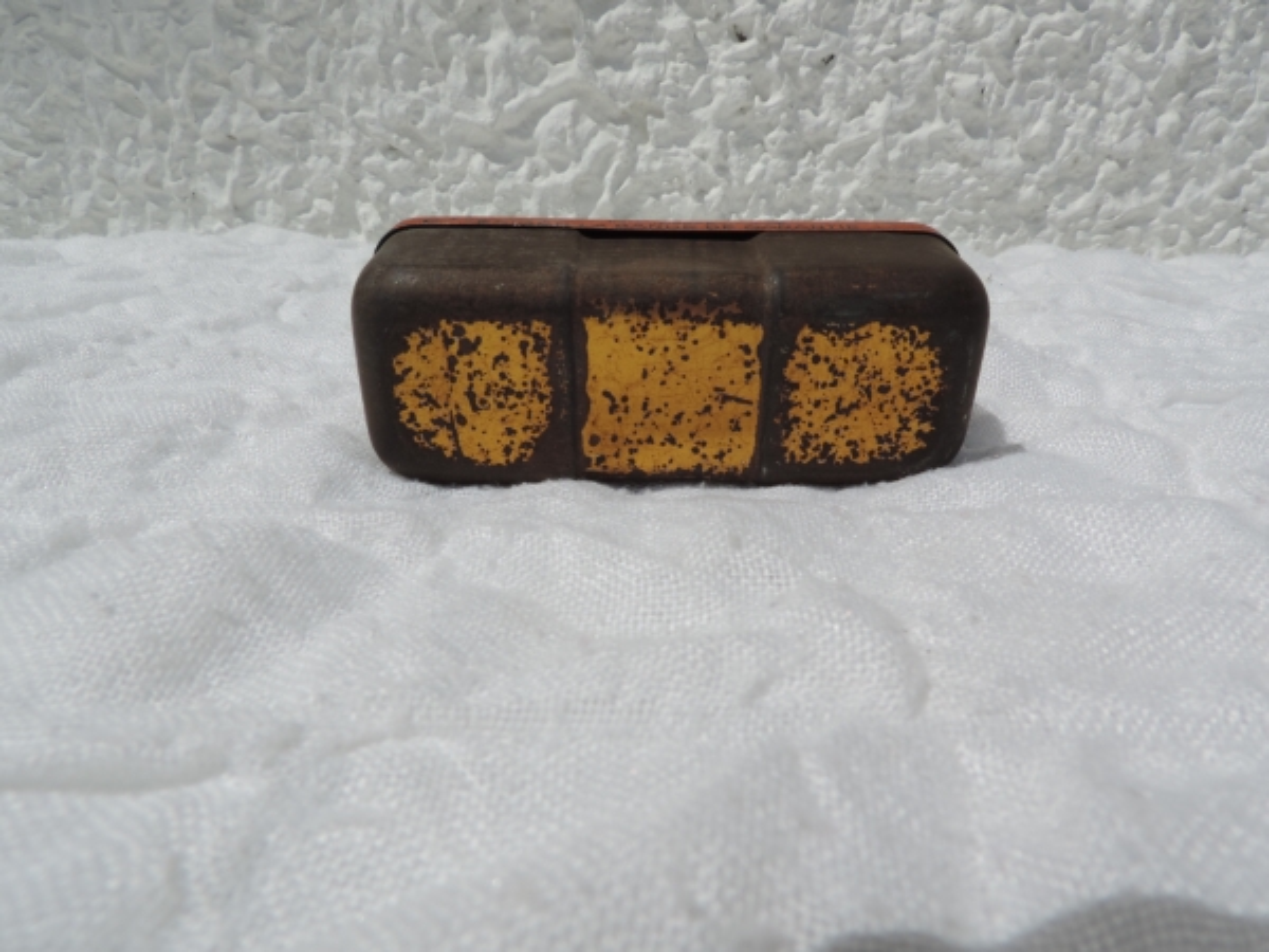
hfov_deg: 71.6
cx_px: 634
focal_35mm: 24
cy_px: 476
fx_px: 880
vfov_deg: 56.8
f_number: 4.7
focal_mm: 4.3
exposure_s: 1/1600
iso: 80
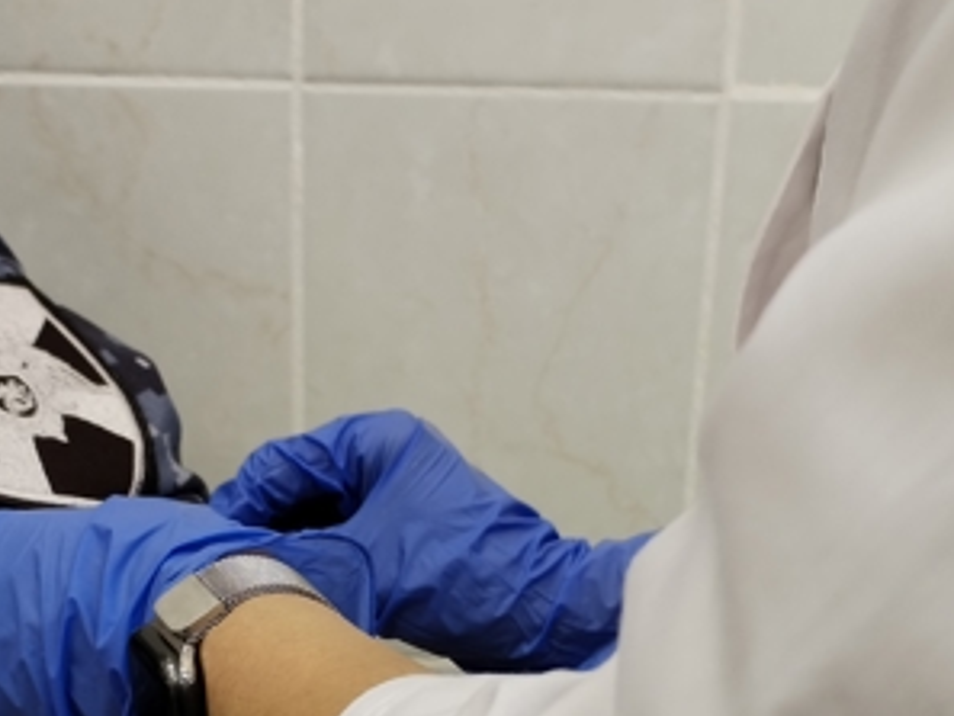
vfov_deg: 19.7
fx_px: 2040
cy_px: 568
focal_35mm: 74
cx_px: 467
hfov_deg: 26.3
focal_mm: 4.75
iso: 193
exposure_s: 1/50
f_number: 1.8
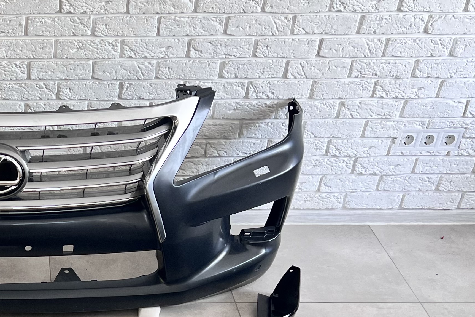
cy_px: 334
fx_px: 805
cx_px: -9
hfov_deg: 30.4
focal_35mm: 61
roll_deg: +0.2
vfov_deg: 21.3
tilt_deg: -37.2
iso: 125
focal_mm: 5.7
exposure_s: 1/121
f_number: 1.5
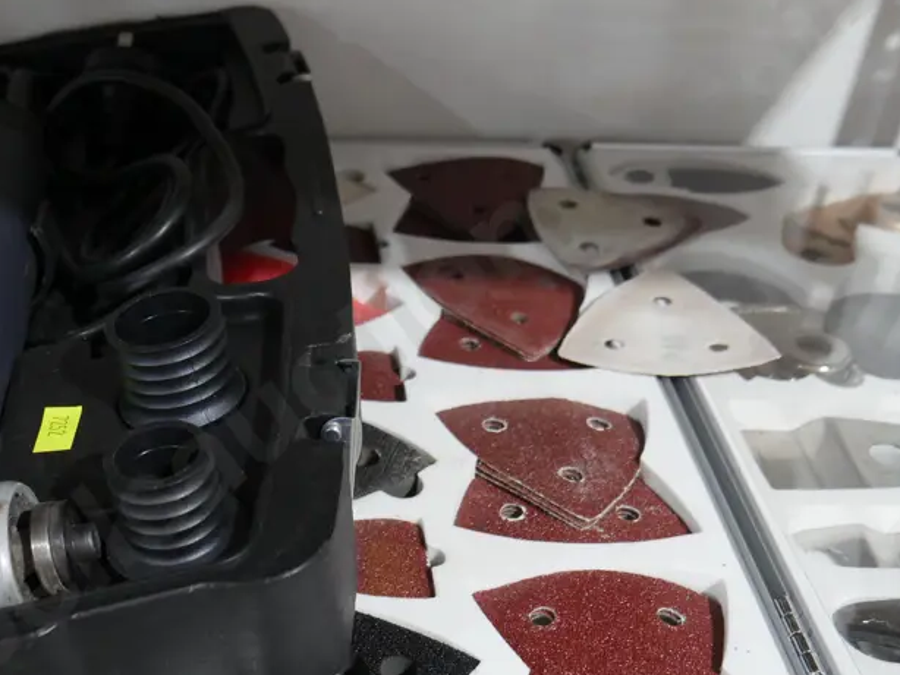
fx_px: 1300
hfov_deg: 37.6
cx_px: 276
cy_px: 415
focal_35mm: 50
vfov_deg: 29.0
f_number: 4
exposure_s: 1/60
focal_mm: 15
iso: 1250
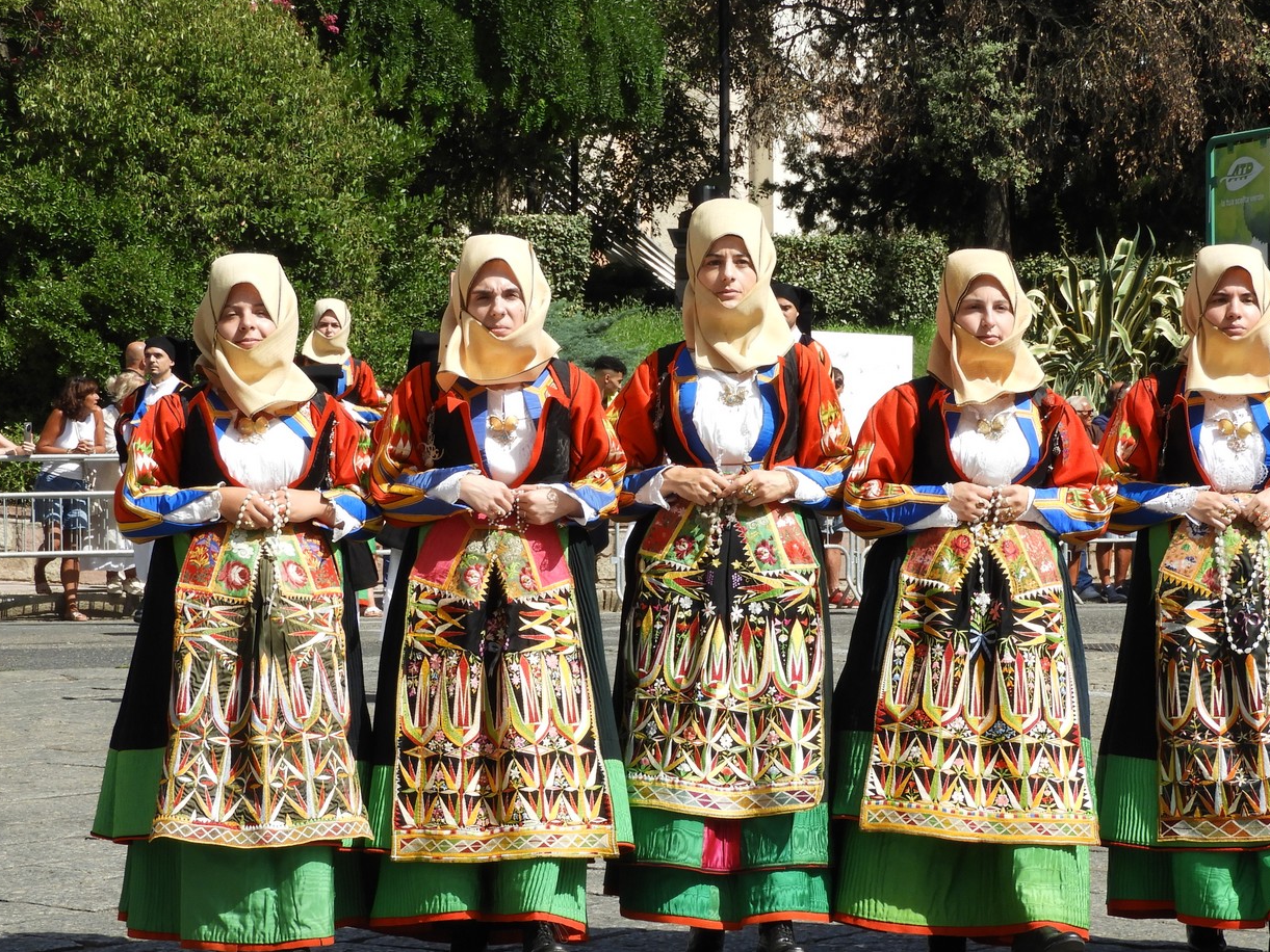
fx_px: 5137
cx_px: 740
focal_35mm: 140
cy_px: 558
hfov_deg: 14.1
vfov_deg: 10.6
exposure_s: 1/500
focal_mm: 17
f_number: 4.8
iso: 100
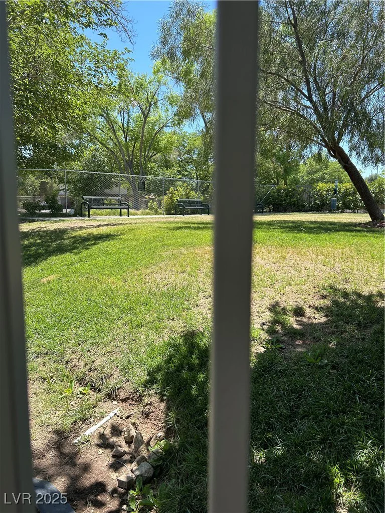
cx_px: 192
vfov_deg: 67.3
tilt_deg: -8.1
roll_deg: -1.4
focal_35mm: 26
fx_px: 386
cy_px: 256
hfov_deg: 53.1
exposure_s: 1/1575
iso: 50
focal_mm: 5.7
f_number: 1.5
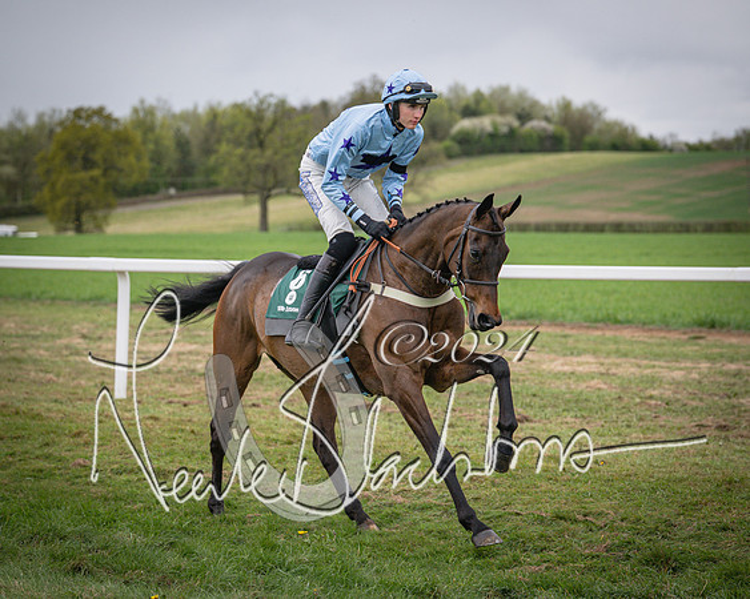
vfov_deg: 12.0
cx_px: 367
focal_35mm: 129
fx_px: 2858
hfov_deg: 15.0
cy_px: 302
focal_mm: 82
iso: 400
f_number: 3.2
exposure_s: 1/1600
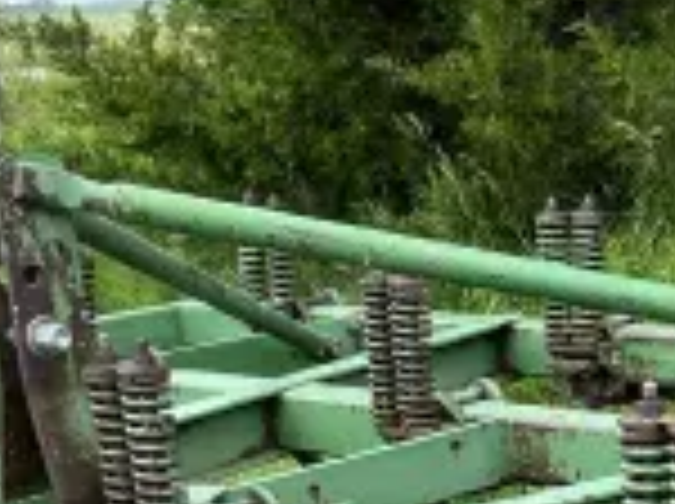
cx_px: 729
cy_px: 756
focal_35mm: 111
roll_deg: +2.7
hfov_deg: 17.2
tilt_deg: -20.1
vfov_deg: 12.6
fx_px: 2161
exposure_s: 1/1112
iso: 50
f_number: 1.5
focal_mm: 5.7
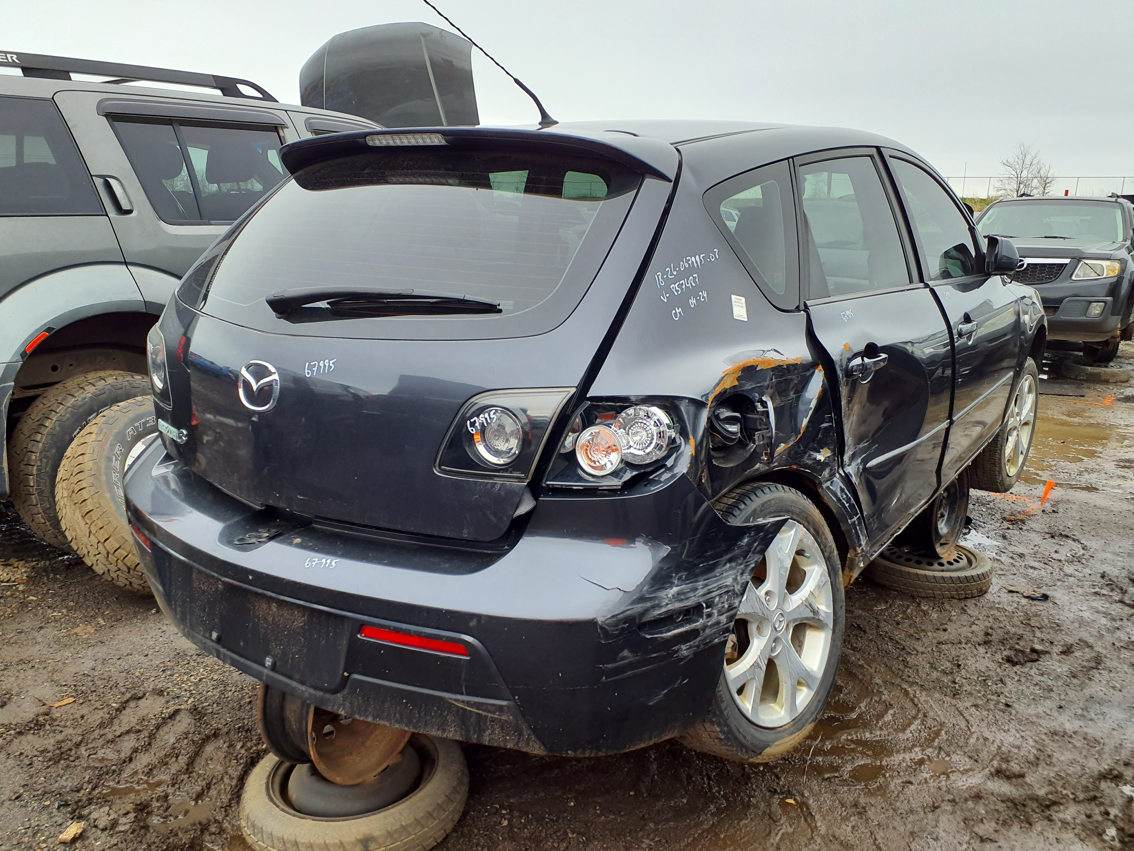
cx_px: 567
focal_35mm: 27
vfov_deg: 51.4
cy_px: 426
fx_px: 885
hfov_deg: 65.3
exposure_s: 1/342
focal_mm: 3.58
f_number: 1.9
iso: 40
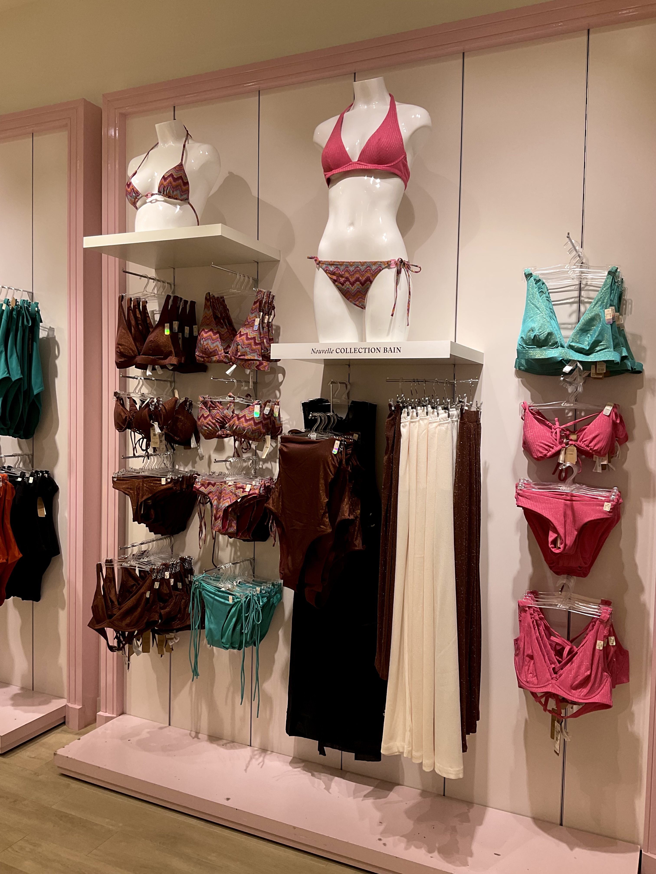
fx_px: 733
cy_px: 437
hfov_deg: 48.2
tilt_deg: -3.0
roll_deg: -0.4
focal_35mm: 29
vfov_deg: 61.7
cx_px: 328
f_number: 1.8
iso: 20
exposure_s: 1/100
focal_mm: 3
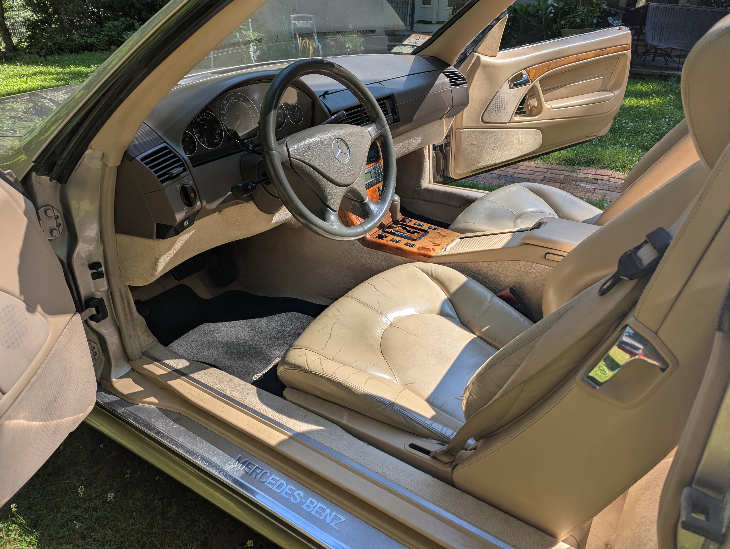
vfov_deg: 56.9
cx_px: 365
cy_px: 274
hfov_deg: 71.5
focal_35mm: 24
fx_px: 507
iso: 46
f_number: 1.85
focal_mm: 6.81
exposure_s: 1/1002
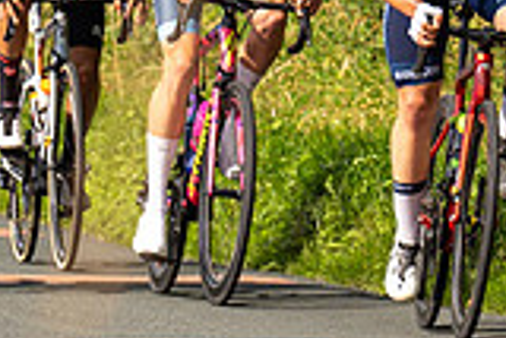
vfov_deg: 1.4
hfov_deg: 2.1
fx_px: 13576
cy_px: -79
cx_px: 81
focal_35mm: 965
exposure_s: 1/800
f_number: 4.5
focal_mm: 197
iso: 100
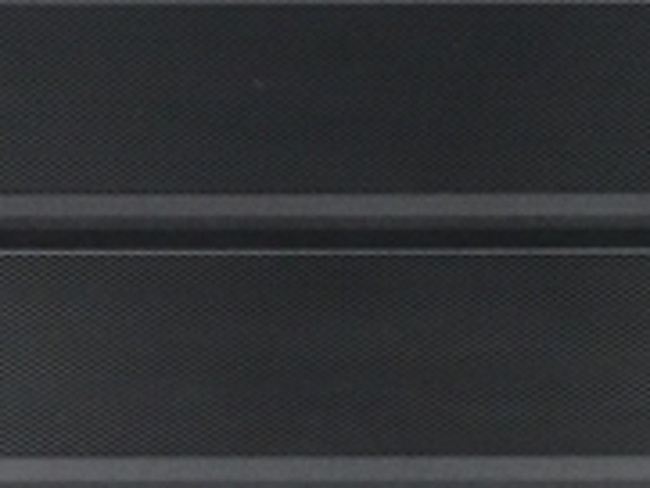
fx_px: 1785
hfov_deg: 20.6
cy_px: 373
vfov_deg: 15.5
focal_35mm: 95
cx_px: 381
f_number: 2.8
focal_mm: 28
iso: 12800
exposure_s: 1/100
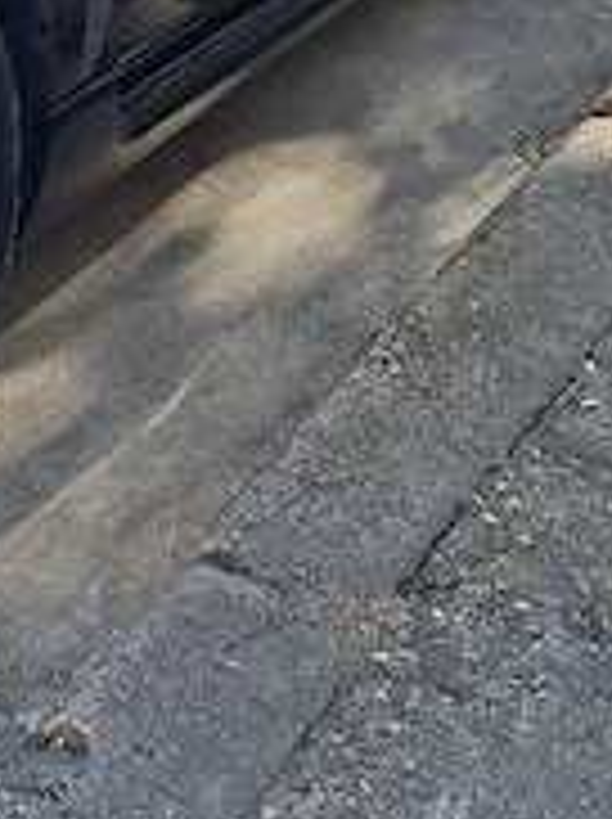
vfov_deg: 16.9
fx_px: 2599
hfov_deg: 12.8
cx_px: -266
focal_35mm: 110
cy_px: -234
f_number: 1.8
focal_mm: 4.69
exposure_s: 1/303
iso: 25
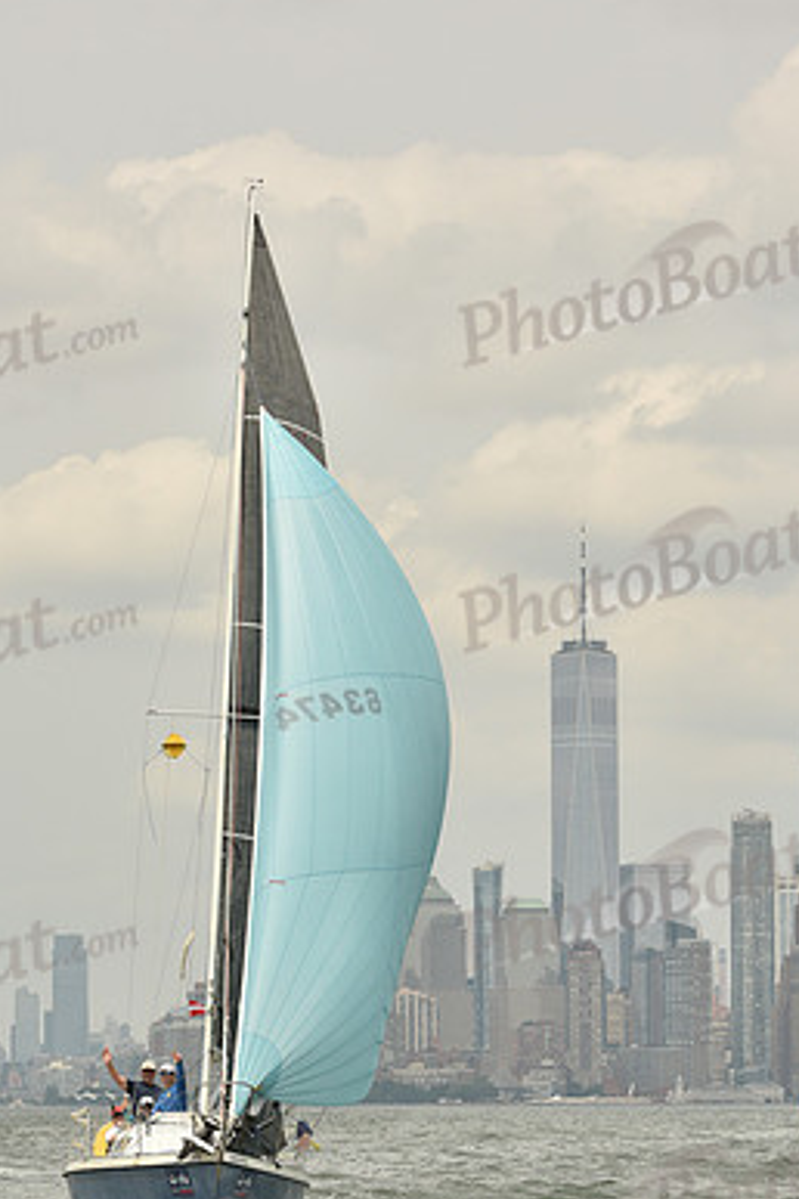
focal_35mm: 153
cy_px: 778
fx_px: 5093
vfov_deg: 13.4
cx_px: 299
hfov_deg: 9.0
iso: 250
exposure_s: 1/640
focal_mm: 102
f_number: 11
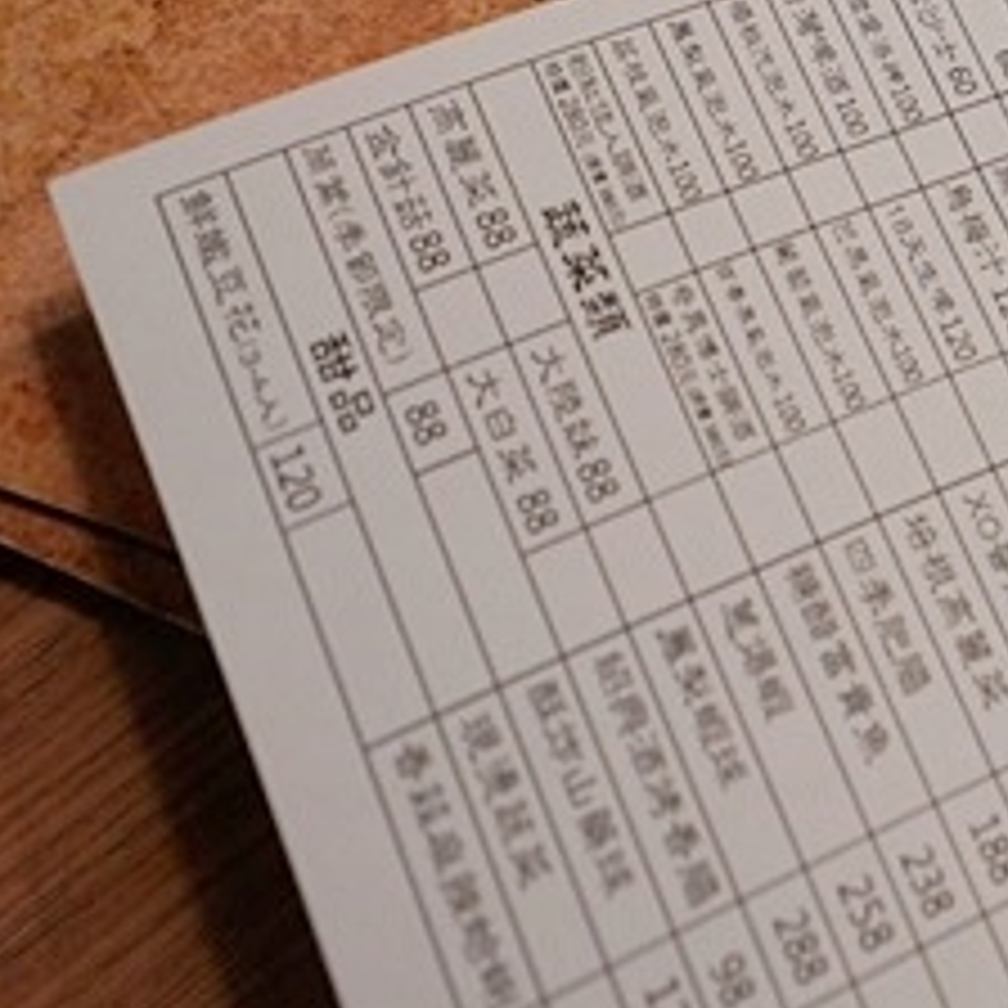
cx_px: 1390
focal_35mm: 82
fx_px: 2701
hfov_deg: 19.2
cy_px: -142
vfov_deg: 20.1
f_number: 5.6
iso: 640
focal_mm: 27
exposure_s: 1/50
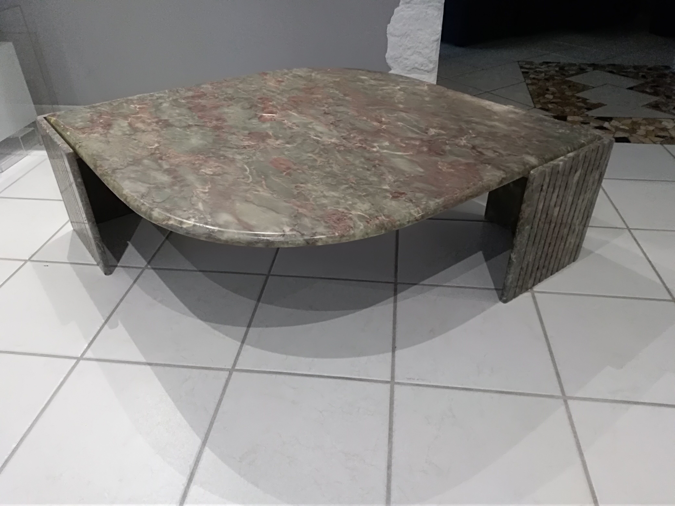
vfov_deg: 53.1
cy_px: 253
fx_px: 507
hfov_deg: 67.3
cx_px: 338
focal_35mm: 26
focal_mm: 3.54
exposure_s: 1/30
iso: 609
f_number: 2
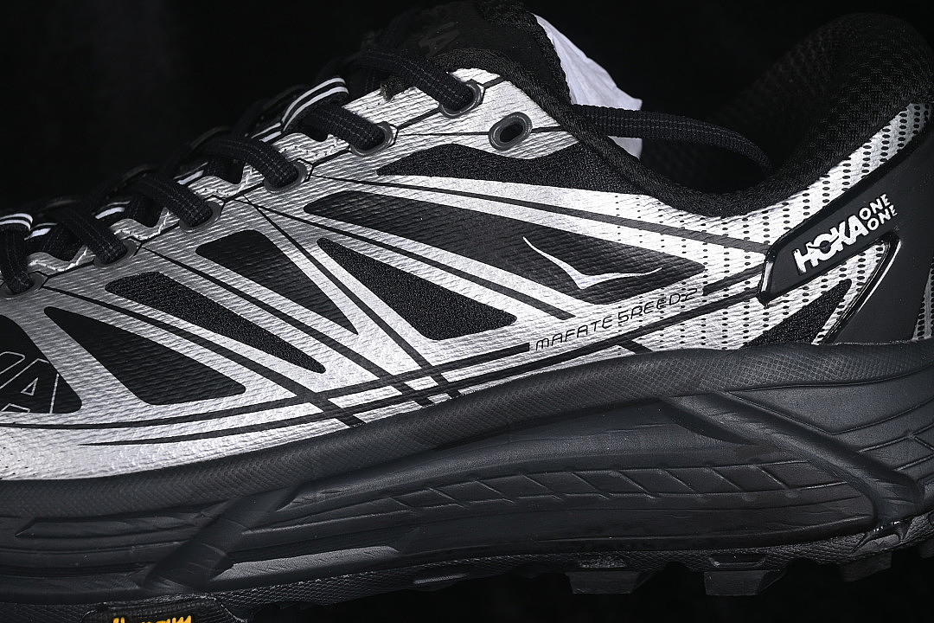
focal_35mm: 75
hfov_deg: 27.0
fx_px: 1946
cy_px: 312
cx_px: 467
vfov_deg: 18.2
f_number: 6.3
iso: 160
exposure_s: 1/60
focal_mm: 50
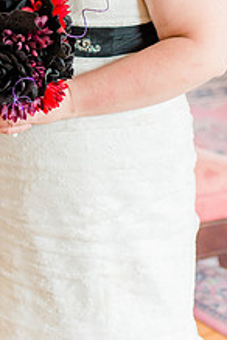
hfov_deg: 12.6
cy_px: 20
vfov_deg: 18.5
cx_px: 16
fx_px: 1021
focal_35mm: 108
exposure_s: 1/100
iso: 640
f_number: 2.2
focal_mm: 35
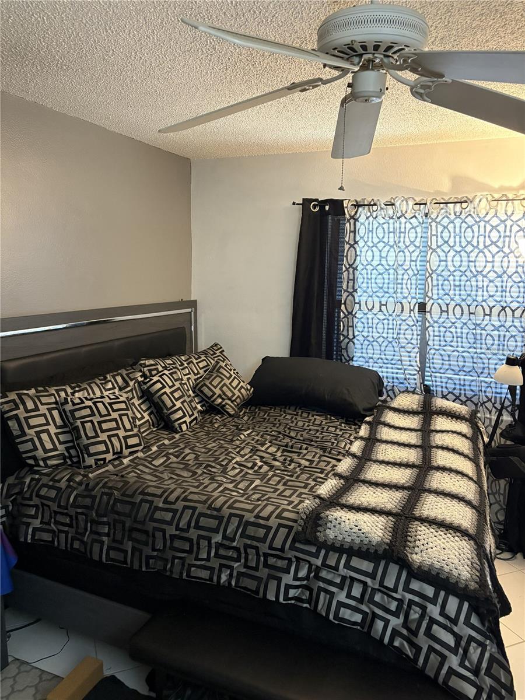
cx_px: 262
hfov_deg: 53.1
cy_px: 350
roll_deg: -1.2
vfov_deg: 67.3
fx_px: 526
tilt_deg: -7.3
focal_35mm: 26
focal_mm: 5.96
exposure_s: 1/60
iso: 500
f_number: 1.6
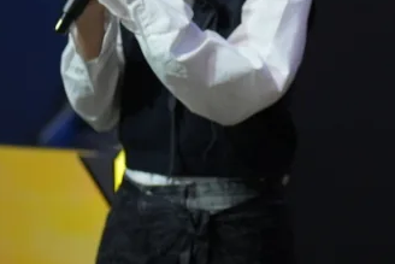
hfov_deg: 8.7
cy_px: 58
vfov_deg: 5.9
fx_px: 2569
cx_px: 412
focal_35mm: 234
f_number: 1.4
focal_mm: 50
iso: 400
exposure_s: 1/500
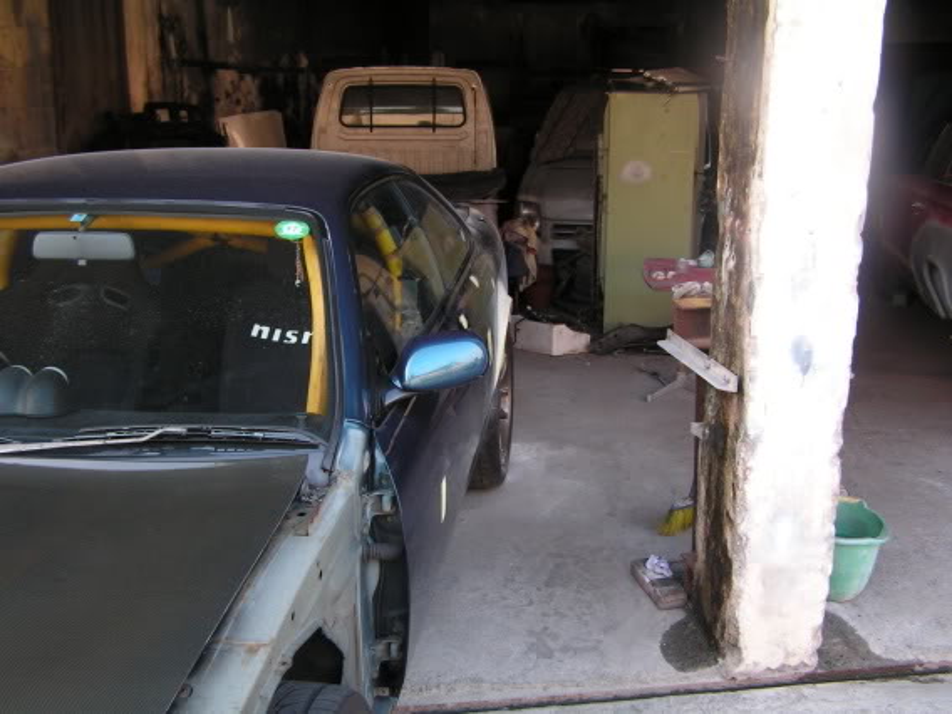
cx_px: 476
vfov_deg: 37.7
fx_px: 1045
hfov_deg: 49.0
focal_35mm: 38
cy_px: 357
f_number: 2.8
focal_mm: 6.3
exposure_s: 1/40
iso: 80
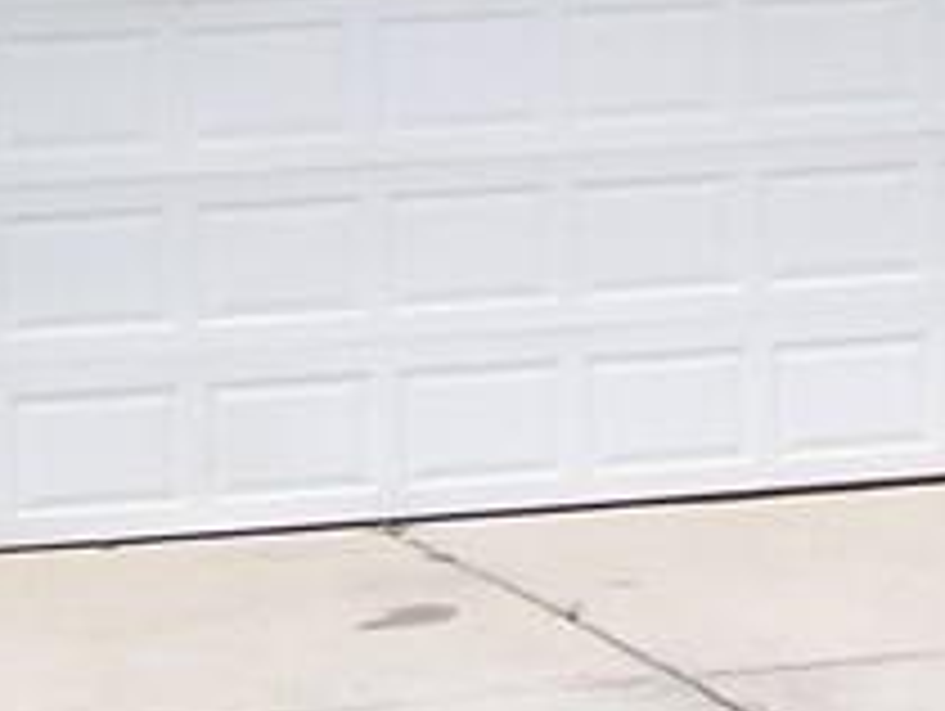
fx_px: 5056
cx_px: 1494
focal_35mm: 185
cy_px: -194
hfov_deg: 10.3
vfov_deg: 8.0
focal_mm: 6.3
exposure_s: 1/1000
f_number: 2.8
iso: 80
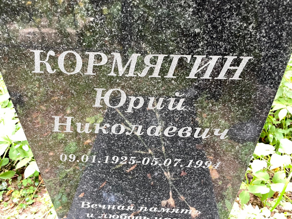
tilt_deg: -38.1
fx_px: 219
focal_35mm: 26
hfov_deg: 67.3
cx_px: 146
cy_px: 110
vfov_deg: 53.1
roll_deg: -2.8
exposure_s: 1/60
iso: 200
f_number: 1.6
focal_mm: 4.2
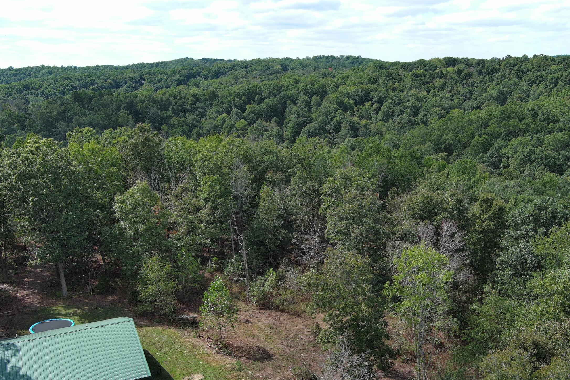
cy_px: 247
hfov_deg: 48.2
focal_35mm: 40
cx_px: 335
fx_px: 633
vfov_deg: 33.2
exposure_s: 1/843
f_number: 2.8
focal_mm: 10.57
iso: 100
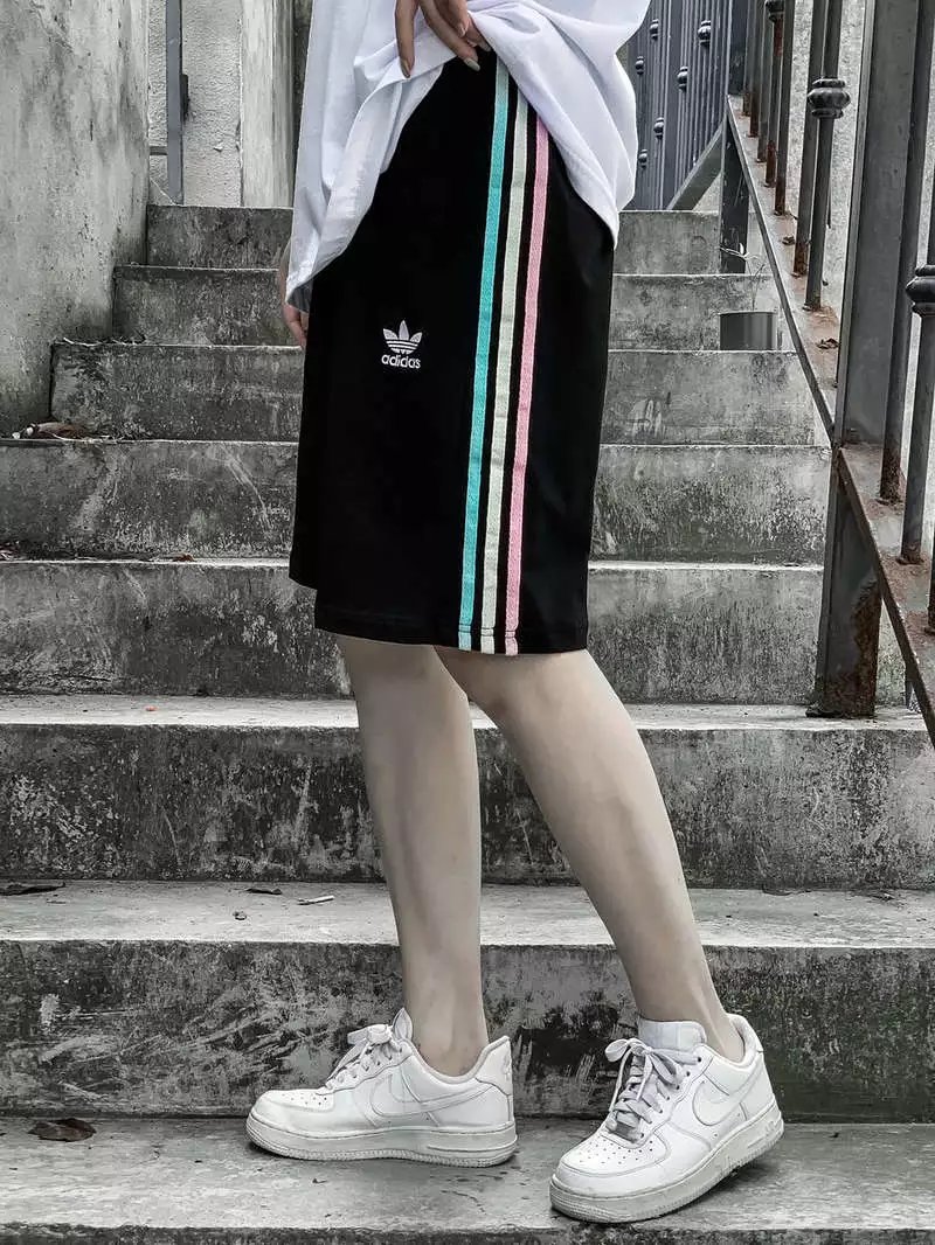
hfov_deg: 28.0
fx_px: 1872
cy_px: 622
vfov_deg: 36.8
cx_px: 468
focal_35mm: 52
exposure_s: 1/120
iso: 80
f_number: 2.4
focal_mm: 6
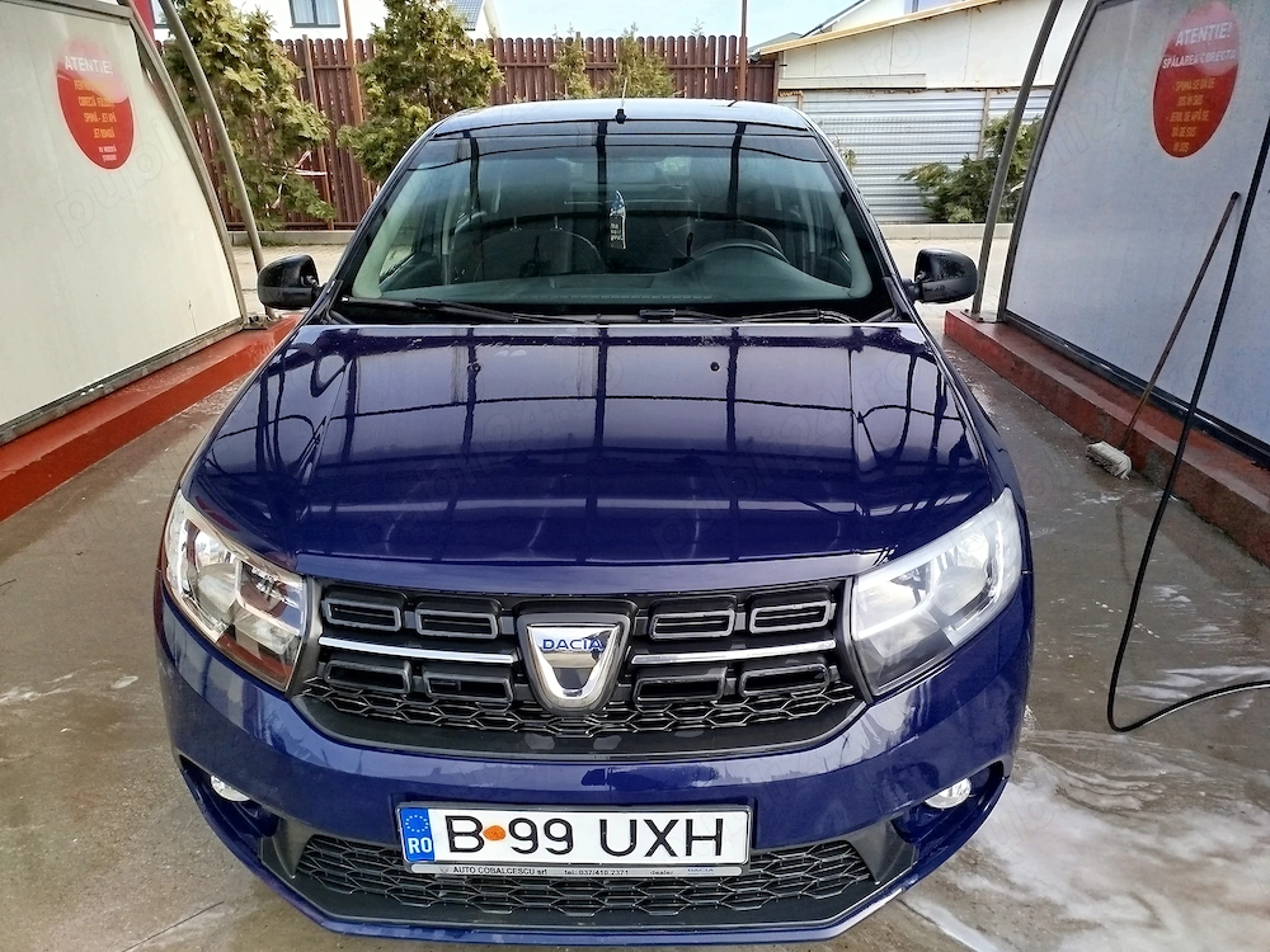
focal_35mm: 24
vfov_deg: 56.8
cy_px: 476
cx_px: 635
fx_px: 881
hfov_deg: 71.6
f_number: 1.7
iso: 50
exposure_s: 1/336
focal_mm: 5.31
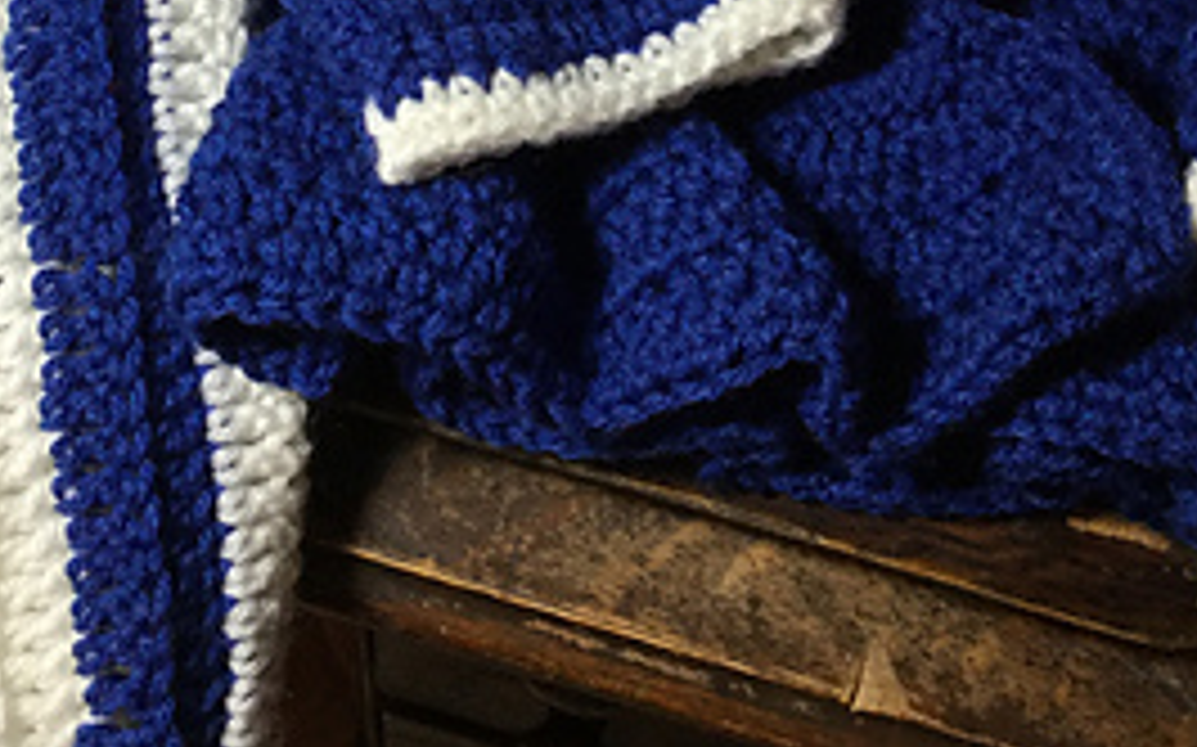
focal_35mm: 79
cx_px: 486
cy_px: -104
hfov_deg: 26.1
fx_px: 2576
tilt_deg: -61.4
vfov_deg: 16.0
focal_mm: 3.3
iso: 32
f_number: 2.4
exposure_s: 1/30
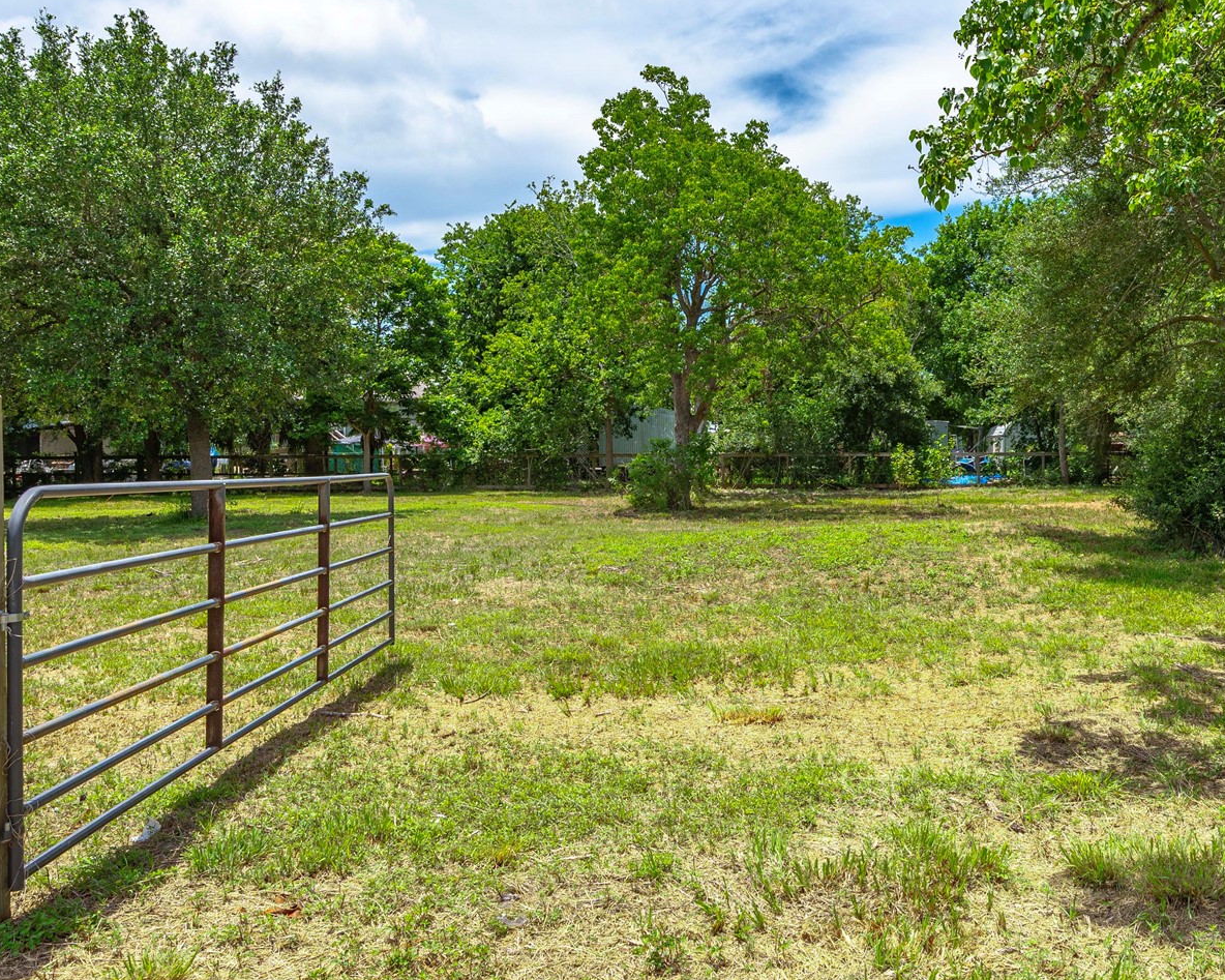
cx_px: 804
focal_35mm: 31
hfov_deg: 56.1
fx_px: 1124
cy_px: 480
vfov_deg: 47.1
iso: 125
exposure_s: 1/200
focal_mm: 18
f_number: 11
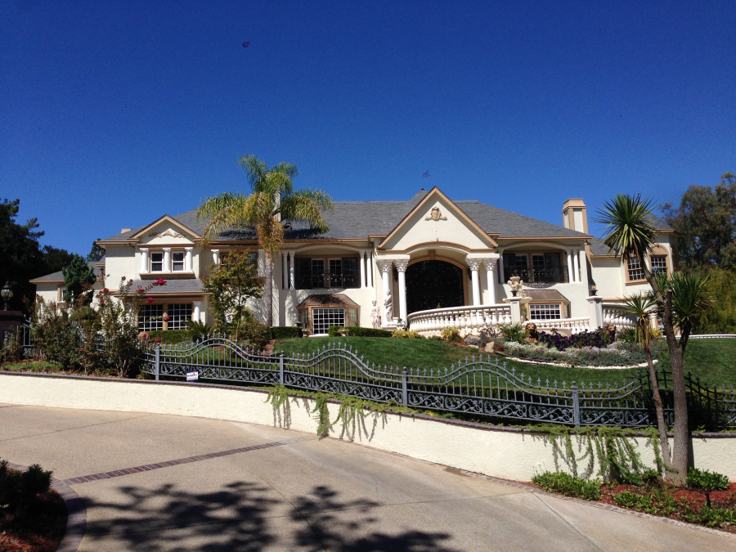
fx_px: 702
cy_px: 276
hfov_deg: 55.4
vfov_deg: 42.9
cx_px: 368
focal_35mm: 33
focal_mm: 4.12
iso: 50
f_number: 2.4
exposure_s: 1/2584
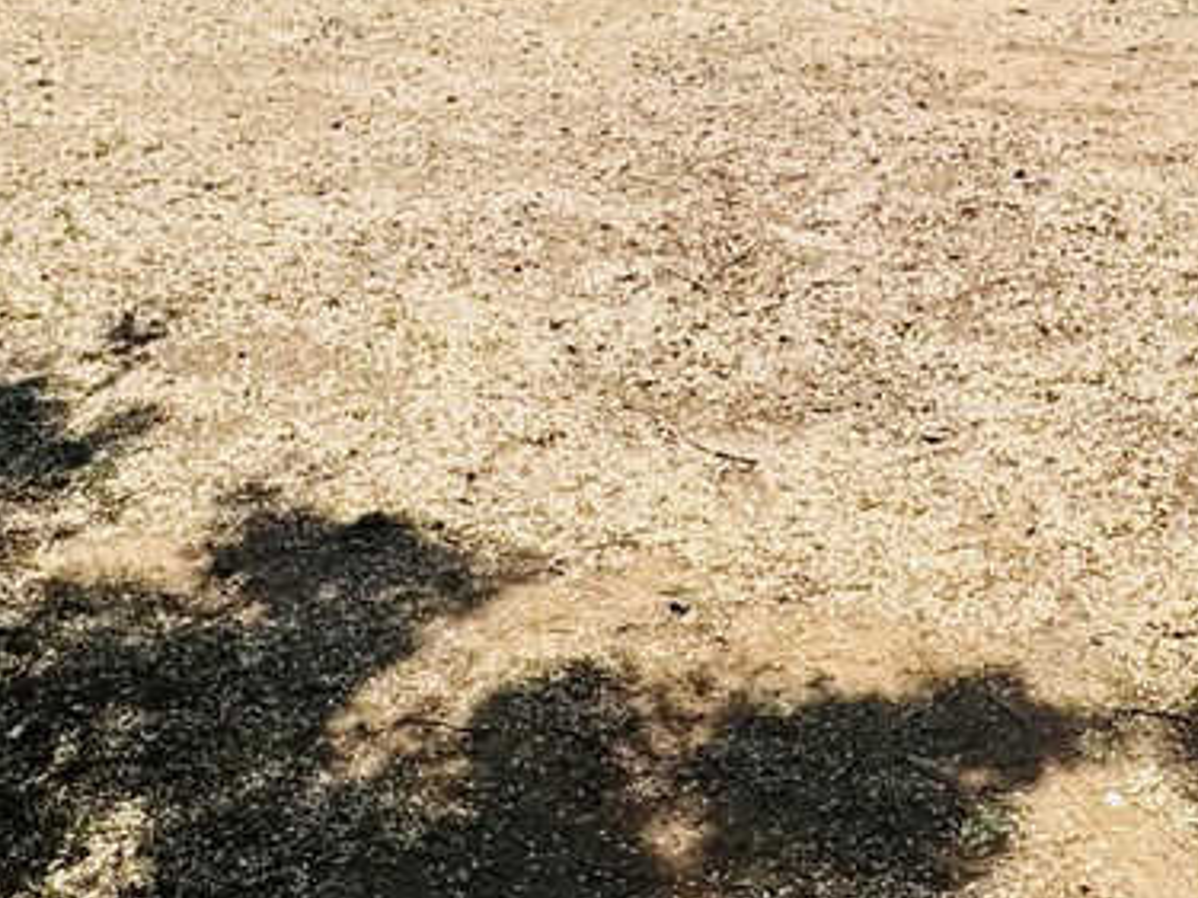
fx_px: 1937
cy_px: -209
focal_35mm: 56
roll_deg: +1.0
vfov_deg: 23.6
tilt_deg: -0.2
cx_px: 850
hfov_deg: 33.9
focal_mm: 2.22
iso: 50
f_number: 2.2
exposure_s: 1/2415
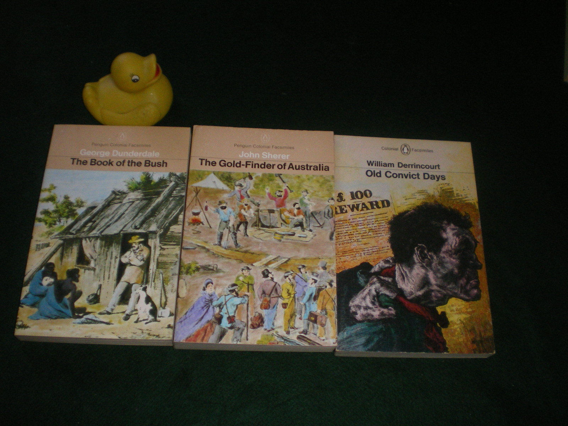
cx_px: 284
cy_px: 213
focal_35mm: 38
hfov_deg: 49.0
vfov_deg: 37.7
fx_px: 624
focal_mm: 6.3
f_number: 3.1
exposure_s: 1/50
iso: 250
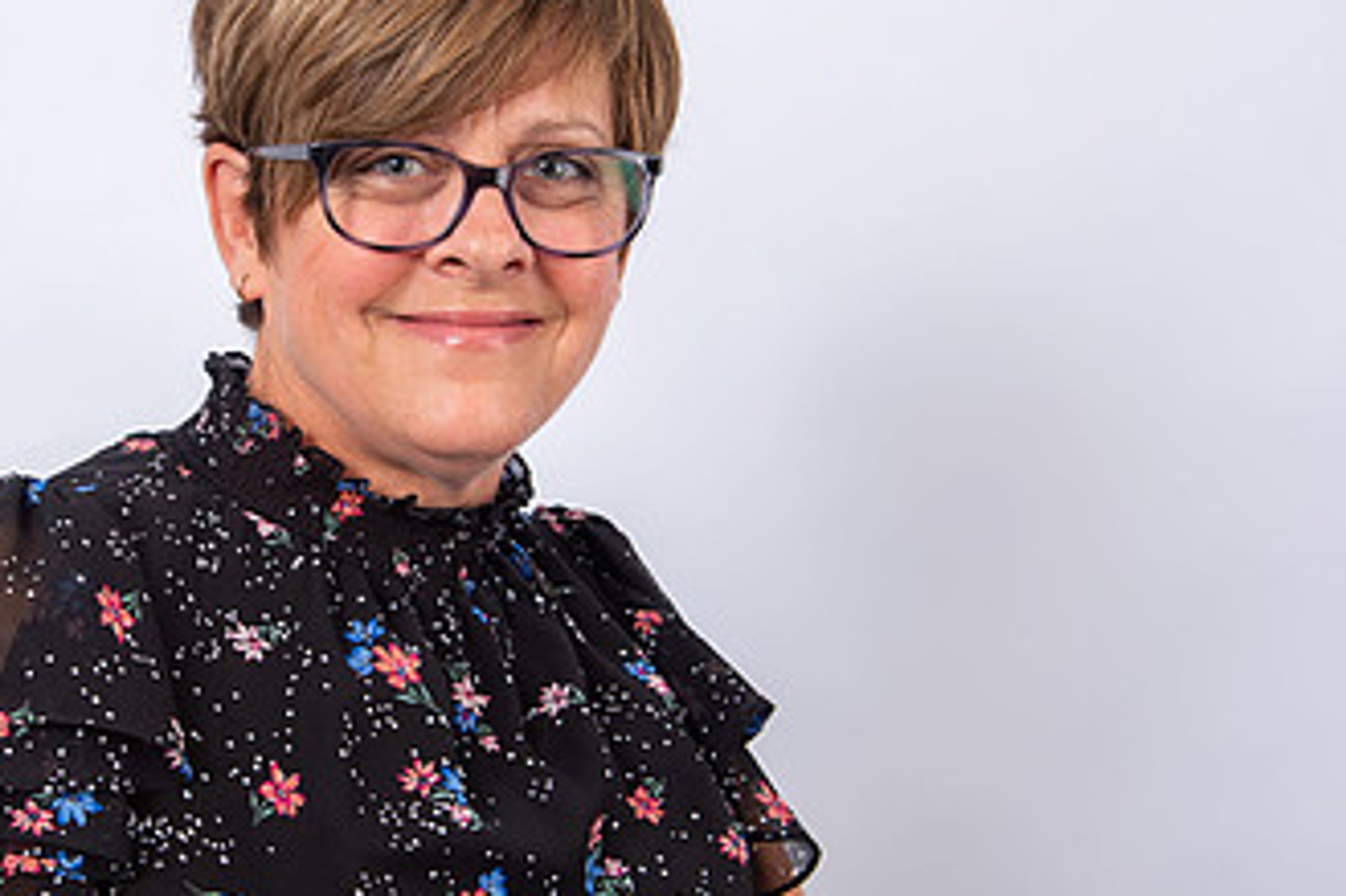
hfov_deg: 29.5
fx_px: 2504
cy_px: 446
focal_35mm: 67
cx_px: 311
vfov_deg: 20.3
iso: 160
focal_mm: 38
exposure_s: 1/250
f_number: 8
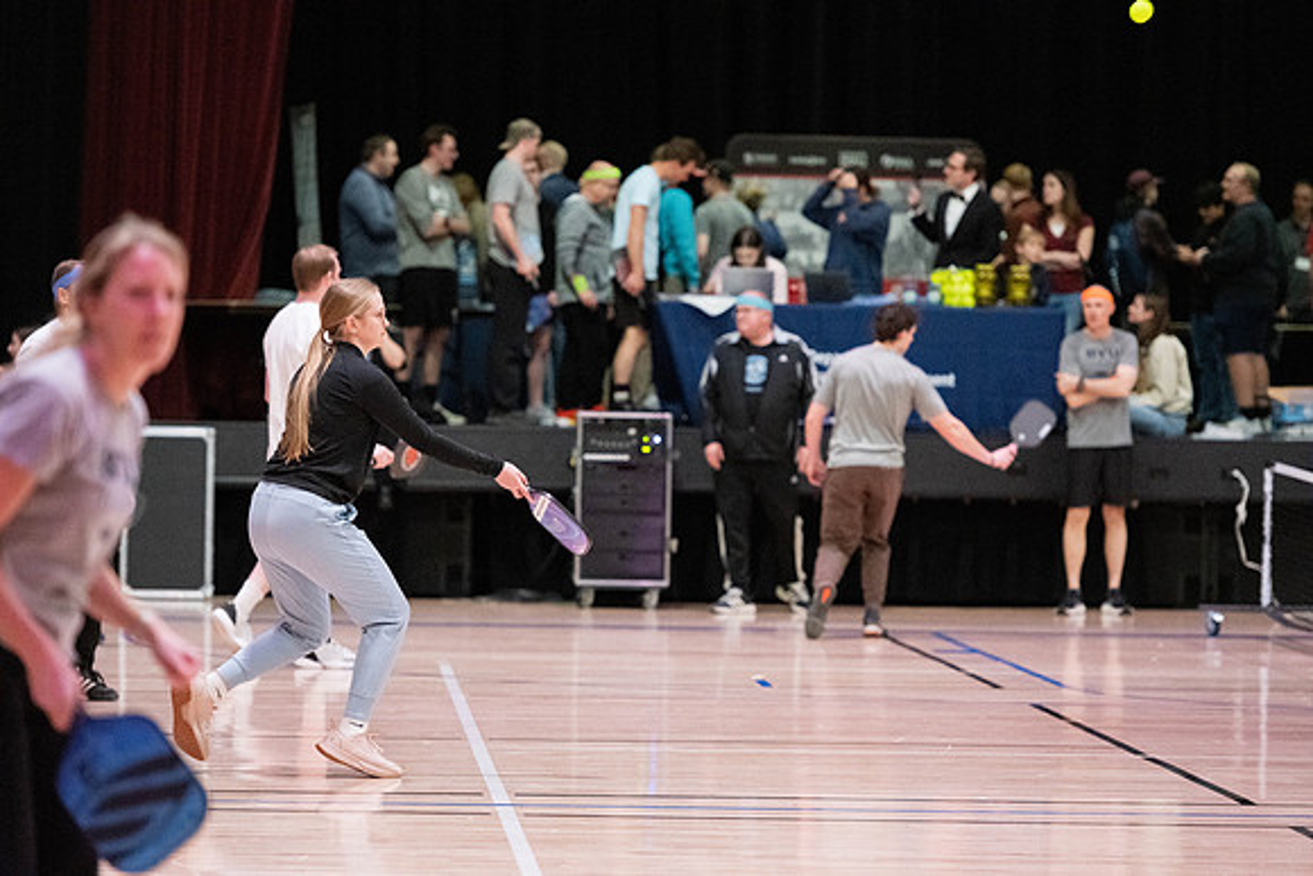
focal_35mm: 170
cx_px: 656
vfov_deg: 8.1
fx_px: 6201
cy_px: 438
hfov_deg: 12.1
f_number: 2.8
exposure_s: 1/500
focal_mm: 170
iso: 6400
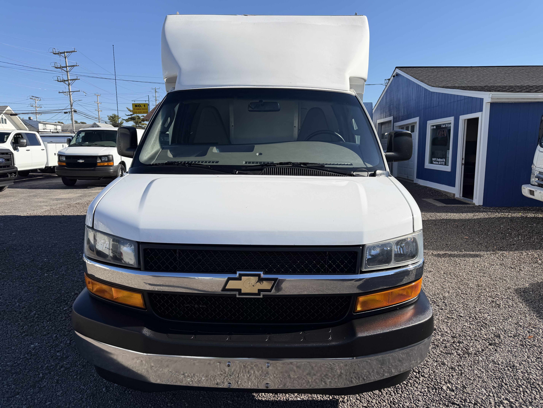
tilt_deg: -8.3
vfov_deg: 56.8
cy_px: 204
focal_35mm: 24
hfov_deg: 71.6
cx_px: 272
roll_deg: +2.2
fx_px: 376
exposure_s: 1/4975
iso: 80
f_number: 1.78
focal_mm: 6.76
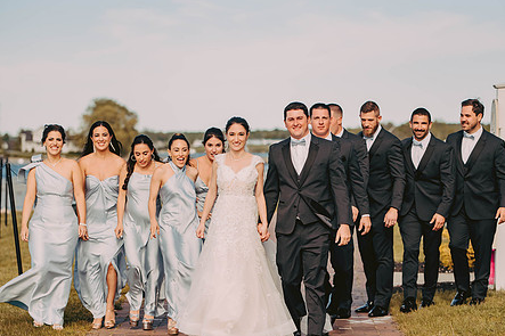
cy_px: 171
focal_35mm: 131
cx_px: 266
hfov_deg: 15.7
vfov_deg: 10.5
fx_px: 1837
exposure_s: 1/4000
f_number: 2.8
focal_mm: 100
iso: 500
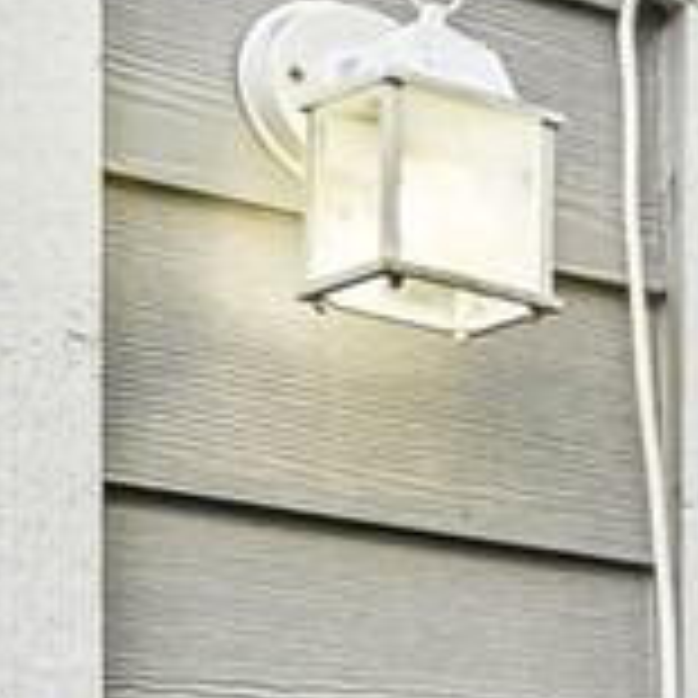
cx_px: 2614
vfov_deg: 11.0
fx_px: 3399
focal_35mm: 149
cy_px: 1218
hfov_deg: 8.2
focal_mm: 16
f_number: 8
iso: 1600
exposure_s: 1/200
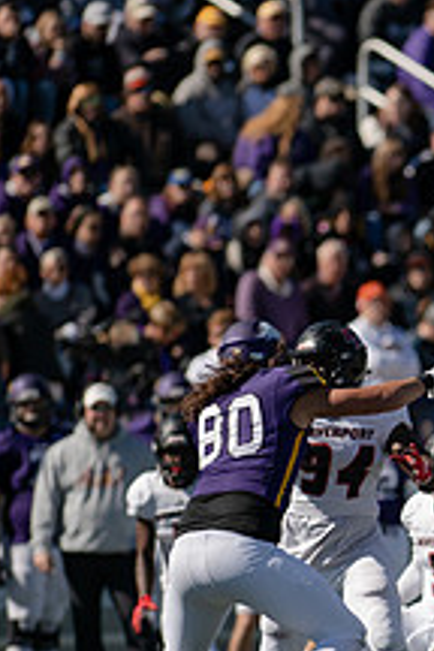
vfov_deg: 2.6
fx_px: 14574
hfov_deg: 1.7
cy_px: 523
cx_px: 720
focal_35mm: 806
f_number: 3.2
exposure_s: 1/2000
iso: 125
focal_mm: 300
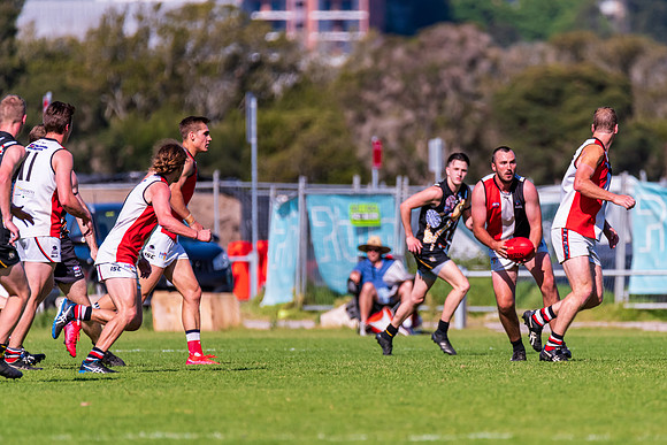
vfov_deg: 2.1
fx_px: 12211
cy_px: 267
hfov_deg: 3.1
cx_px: 400
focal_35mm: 659
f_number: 6.3
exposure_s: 1/3200
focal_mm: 550
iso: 800
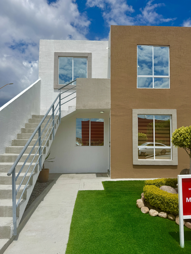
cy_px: 127
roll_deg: -0.8
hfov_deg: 56.8
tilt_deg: +4.4
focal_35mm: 24
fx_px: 177
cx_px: 96
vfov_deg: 71.6
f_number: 1.78
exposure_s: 1/10417
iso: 80
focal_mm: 6.76
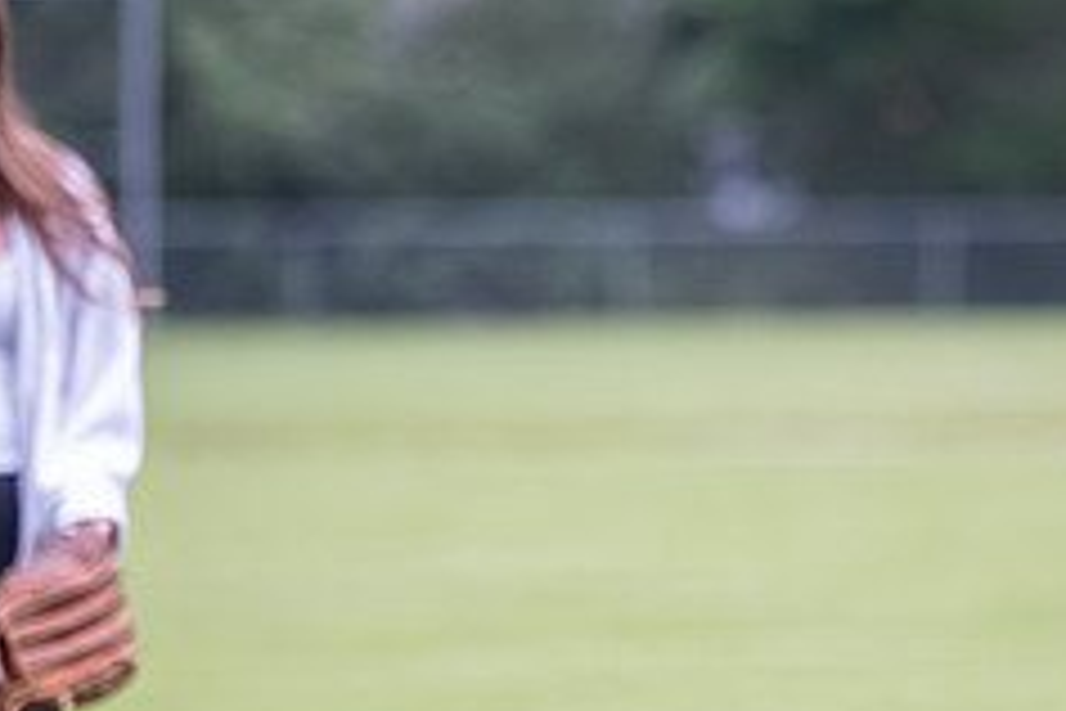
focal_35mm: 764
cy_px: 244
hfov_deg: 2.7
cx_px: 1062
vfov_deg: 1.8
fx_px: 22621
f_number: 2.8
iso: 2500
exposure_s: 1/1250
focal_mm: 150
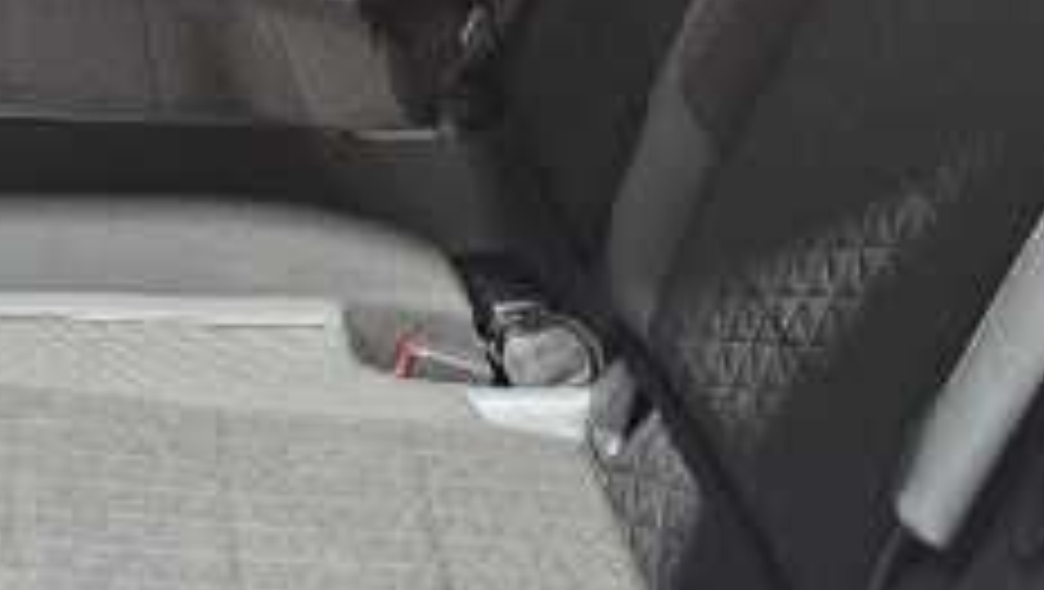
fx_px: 1912
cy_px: 95
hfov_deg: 30.5
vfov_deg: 17.3
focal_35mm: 69
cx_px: 468
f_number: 1.7
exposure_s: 1/50
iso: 640
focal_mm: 6.3
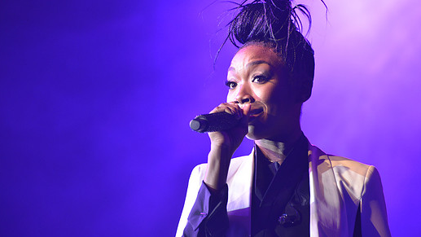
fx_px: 2233
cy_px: 105
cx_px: 217
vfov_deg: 6.1
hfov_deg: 10.8
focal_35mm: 200
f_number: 5
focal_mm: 170
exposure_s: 1/125
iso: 1000
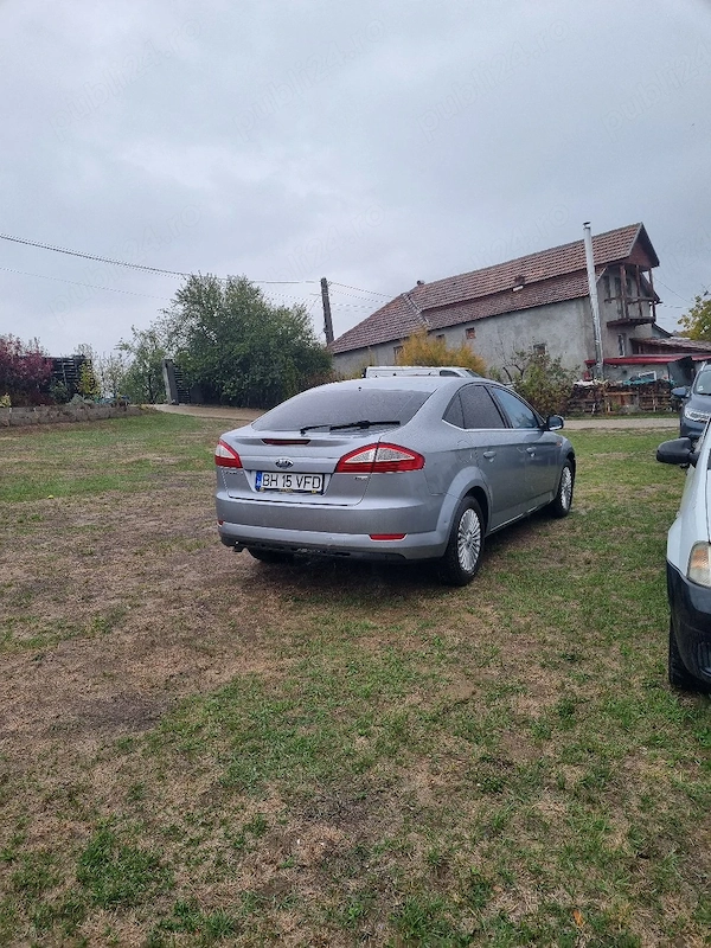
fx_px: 712
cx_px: 356
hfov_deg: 53.1
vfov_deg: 67.3
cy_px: 474
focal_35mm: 26
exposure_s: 1/400
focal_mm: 5.4
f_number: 1.8
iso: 50
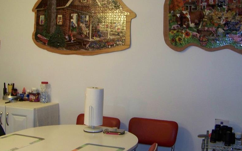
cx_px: 118
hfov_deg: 40.3
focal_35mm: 50
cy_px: 76
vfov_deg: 25.8
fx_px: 330
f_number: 2.8
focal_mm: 5.85
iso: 200
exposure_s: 1/30
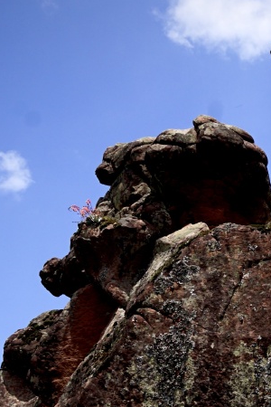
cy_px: 469
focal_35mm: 64
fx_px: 723
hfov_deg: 20.5
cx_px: 280
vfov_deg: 28.1
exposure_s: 1/100
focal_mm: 24
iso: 100
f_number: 9
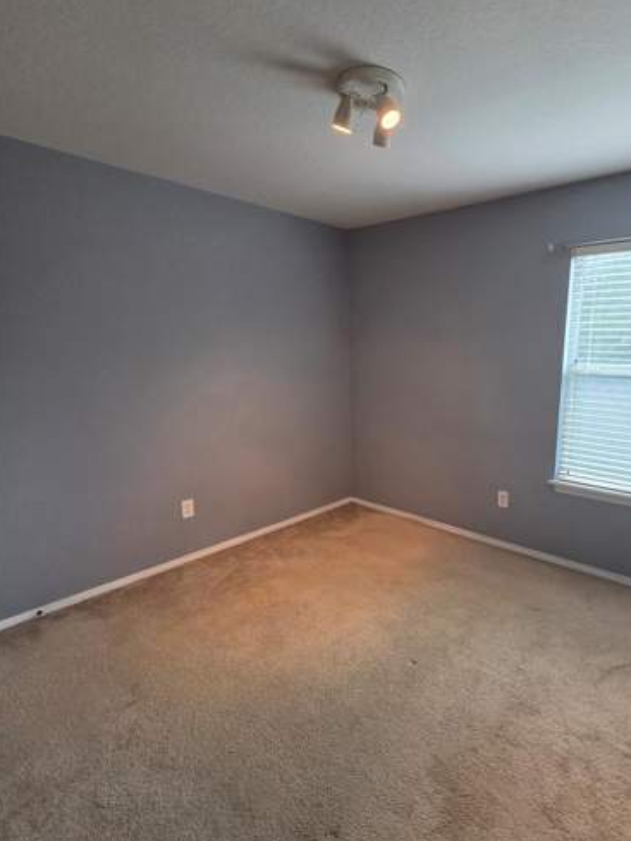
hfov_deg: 73.2
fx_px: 413
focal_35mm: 17
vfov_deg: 91.0
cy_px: 439
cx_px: 404
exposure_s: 1/120
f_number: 2.2
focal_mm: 2.2
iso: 320
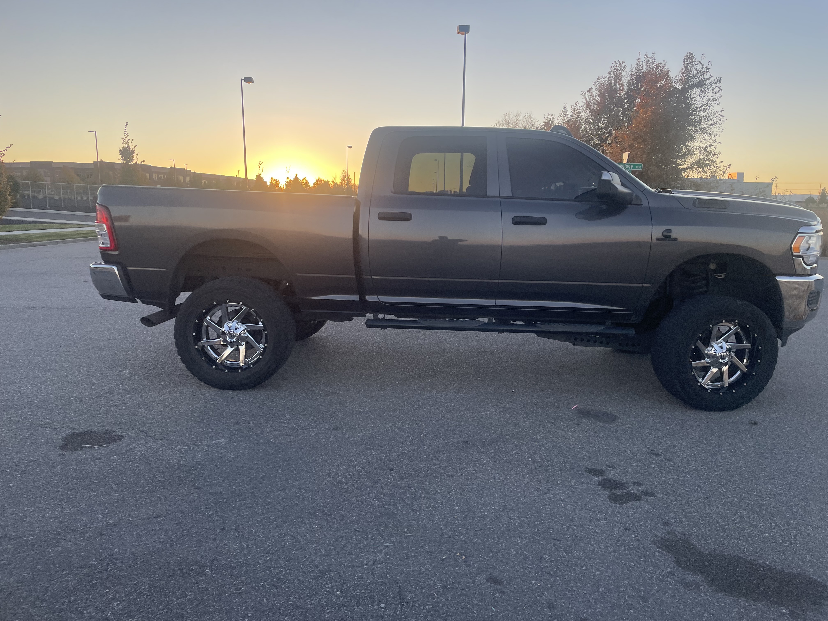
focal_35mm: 26
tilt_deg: -7.0
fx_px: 622
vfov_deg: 53.1
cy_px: 310
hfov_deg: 67.3
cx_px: 414
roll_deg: -0.7
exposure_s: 1/422
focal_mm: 4.2
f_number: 1.6
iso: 32
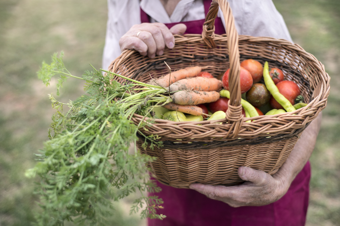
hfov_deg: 39.6
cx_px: 170
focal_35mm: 50
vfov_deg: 27.0
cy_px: 113
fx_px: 472
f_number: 2.5
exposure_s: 1/640
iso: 400
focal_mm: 50
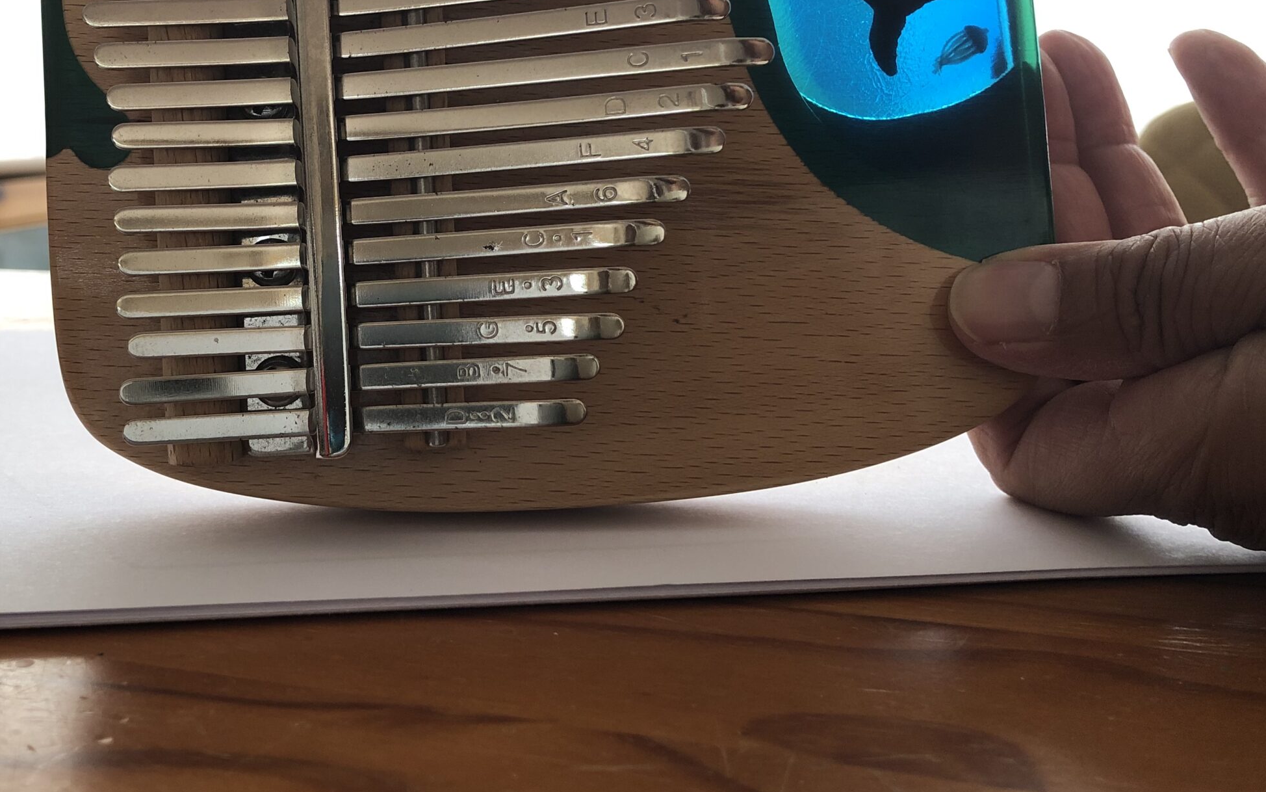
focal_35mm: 39
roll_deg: -0.4
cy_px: 275
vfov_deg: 32.5
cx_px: 446
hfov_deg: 49.7
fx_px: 1346
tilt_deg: -7.9
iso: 25
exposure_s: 1/30
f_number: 1.8
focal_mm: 3.99
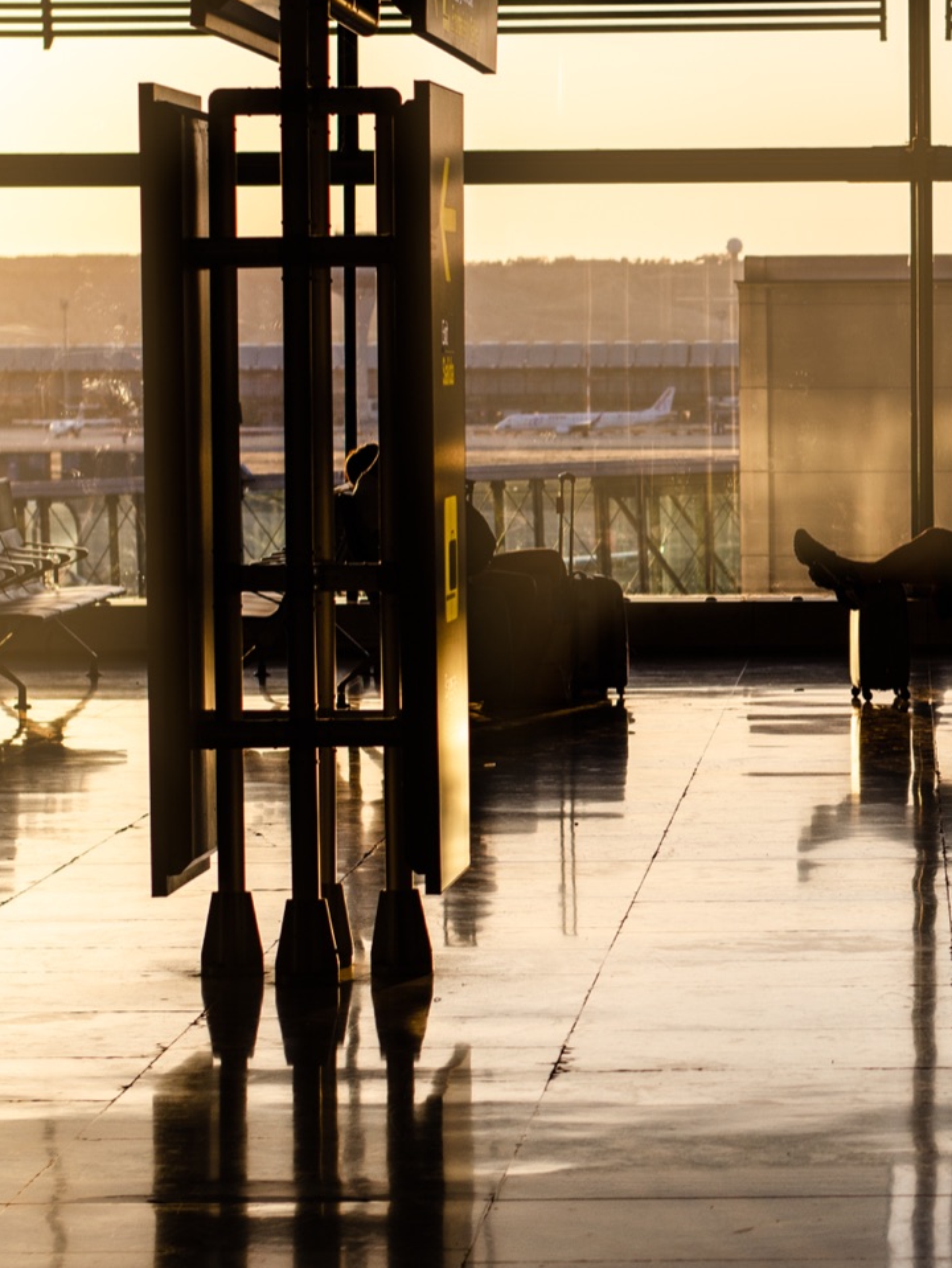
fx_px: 5497
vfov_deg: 13.1
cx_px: 1171
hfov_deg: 9.7
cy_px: 461
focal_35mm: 150
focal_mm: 50
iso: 100
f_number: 3.5
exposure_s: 1/500
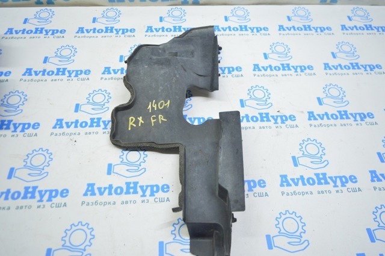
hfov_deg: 67.4
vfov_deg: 47.8
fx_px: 288
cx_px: 192
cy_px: 128
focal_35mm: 27
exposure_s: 1/40
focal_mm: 18
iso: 400
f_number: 3.5
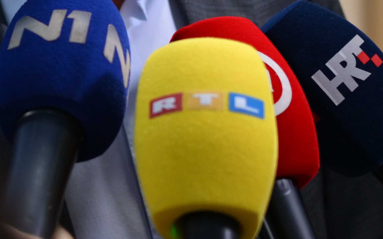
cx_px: -61
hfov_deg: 12.1
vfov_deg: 7.6
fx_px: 1775
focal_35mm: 170
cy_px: -105
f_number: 2
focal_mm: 40
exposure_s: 1/160
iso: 1250
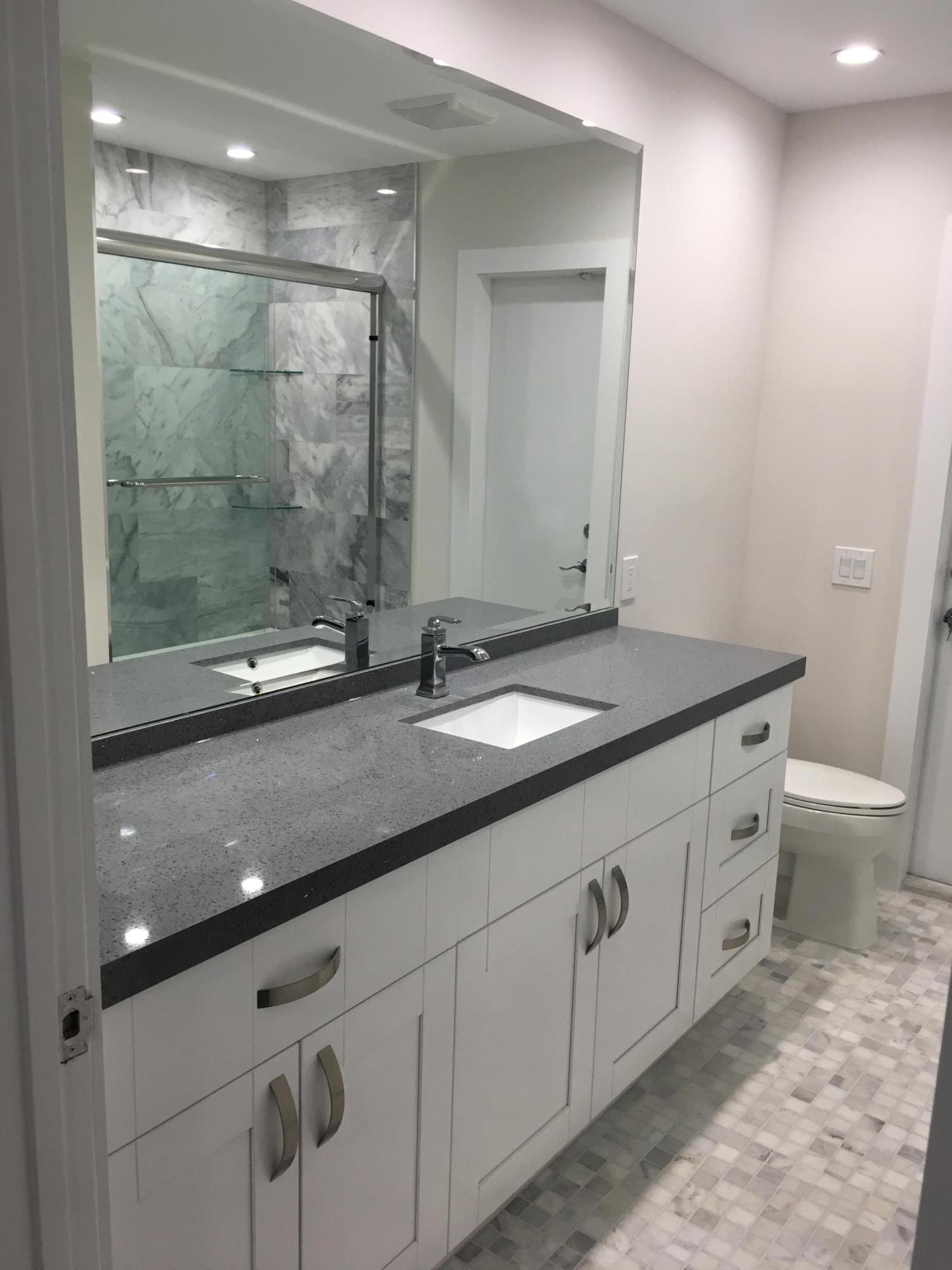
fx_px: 1063
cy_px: 635
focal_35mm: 29
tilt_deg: -10.9
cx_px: 476
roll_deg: -3.1
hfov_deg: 48.2
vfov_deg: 61.7
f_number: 2.2
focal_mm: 4.15
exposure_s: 1/40
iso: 25
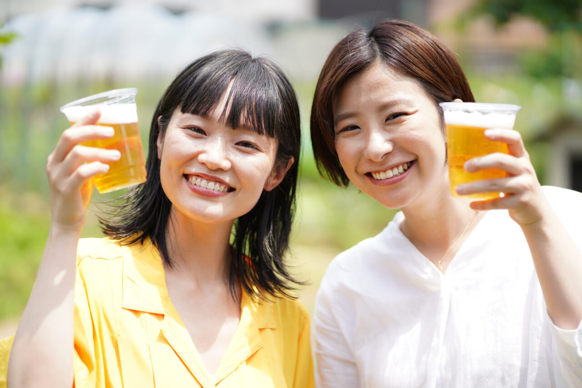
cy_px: 194
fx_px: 1374
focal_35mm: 85
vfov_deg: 16.1
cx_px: 291
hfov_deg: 23.9
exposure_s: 1/4000
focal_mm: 85
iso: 320
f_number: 1.8
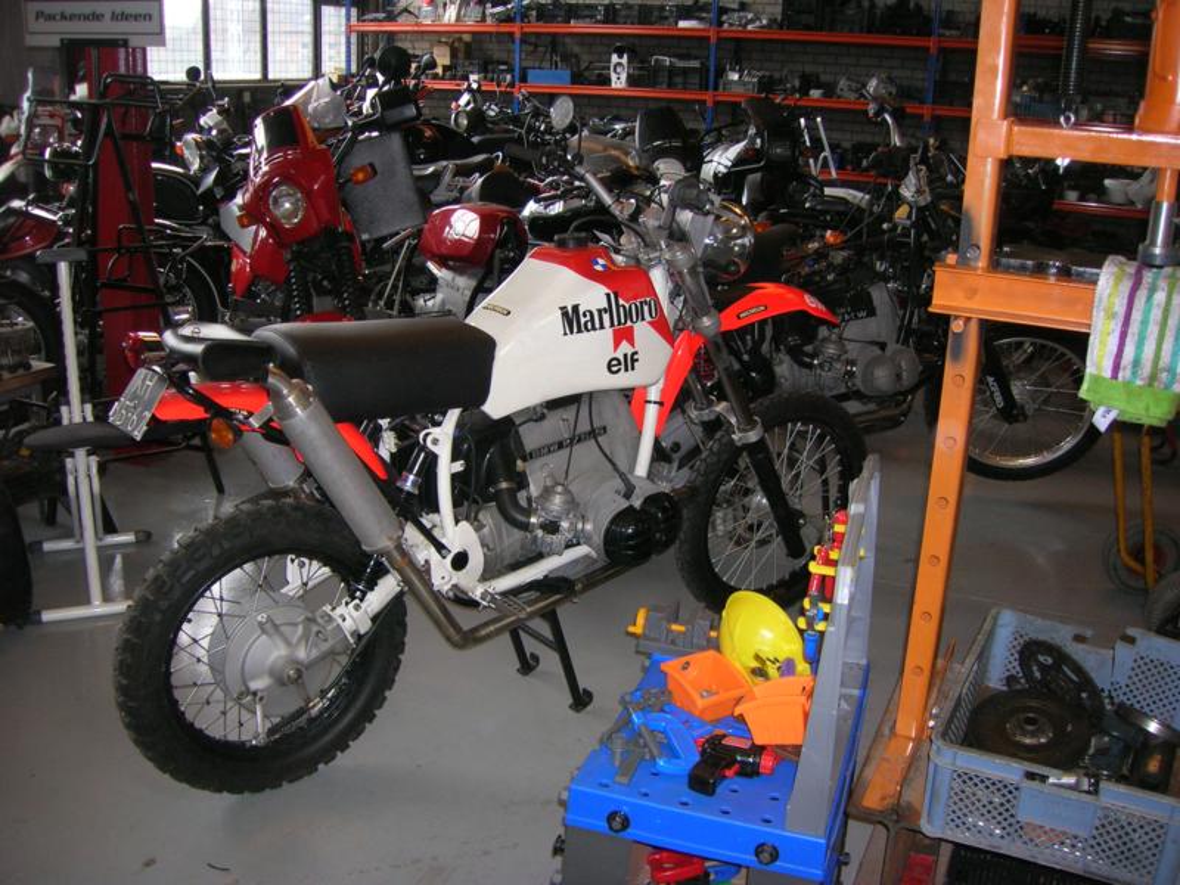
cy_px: 442
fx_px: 1159
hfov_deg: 54.0
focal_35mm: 34
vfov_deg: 41.8
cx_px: 590
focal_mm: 5.7
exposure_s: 1/60.1
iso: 113
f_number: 2.9
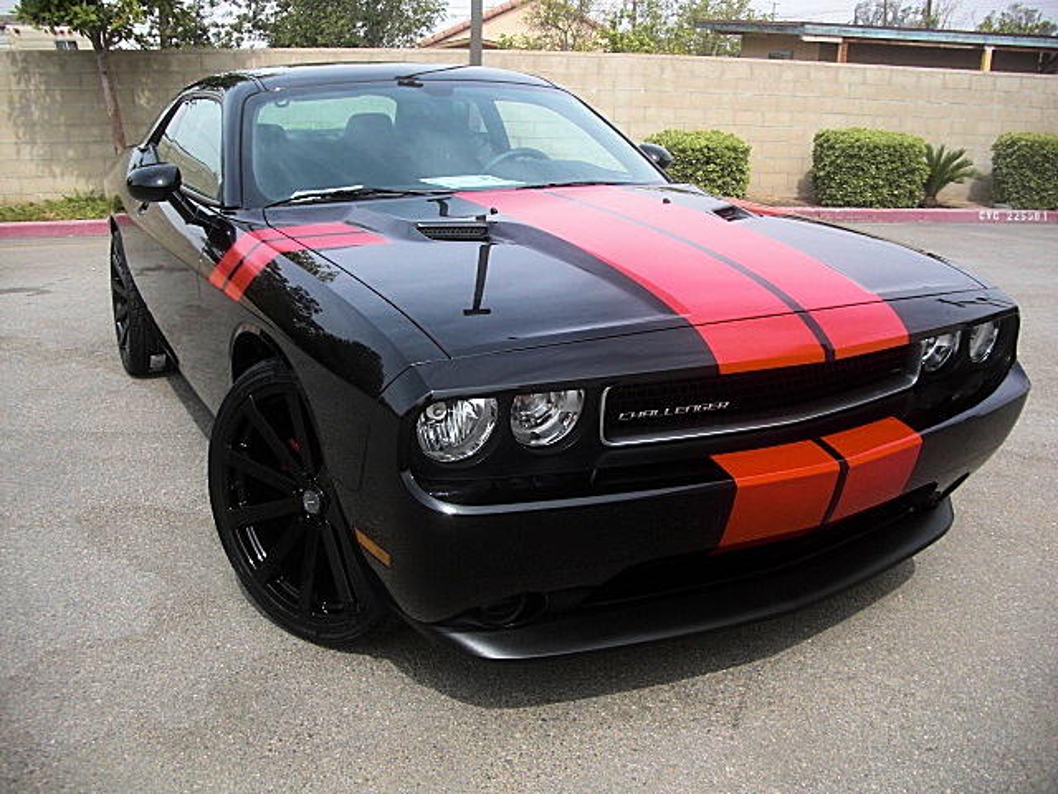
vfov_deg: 39.7
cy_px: 397
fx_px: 1100
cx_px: 529
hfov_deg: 51.4
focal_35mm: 36
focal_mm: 6.3
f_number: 2.8
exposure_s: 1/500
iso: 50
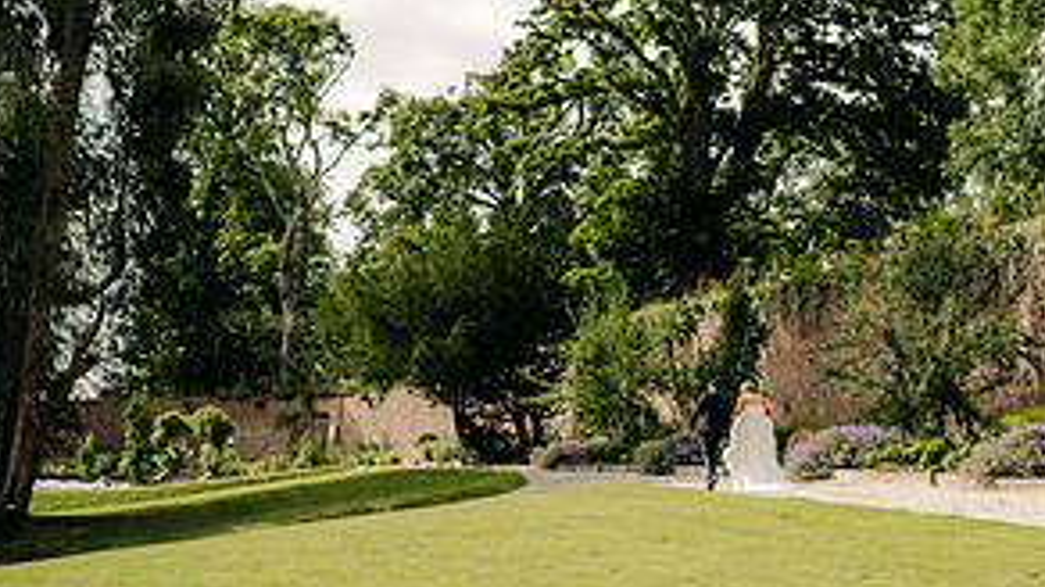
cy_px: 143
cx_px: 512
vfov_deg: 14.3
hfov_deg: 25.3
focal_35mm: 84
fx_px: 2327
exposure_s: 1/5000
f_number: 2
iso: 100
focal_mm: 35
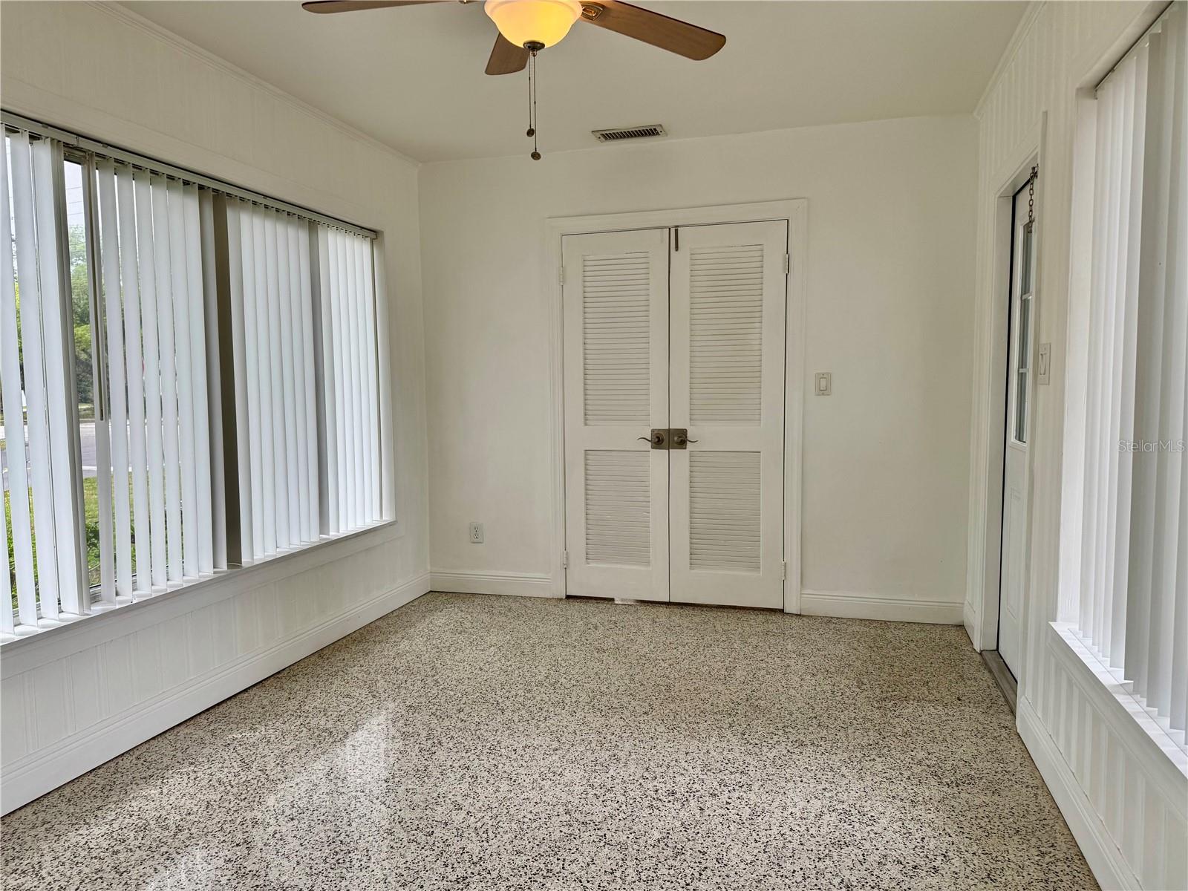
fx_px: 824
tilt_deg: -5.3
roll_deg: +1.1
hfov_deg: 71.6
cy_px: 446
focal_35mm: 24
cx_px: 594
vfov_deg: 56.8
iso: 80
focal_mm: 6.76
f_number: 1.78
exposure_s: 1/639
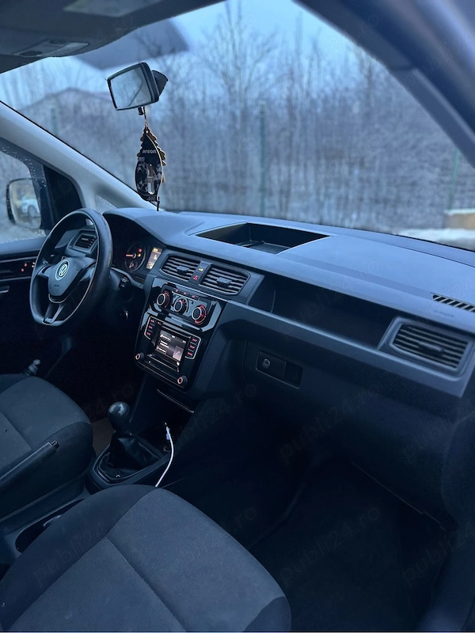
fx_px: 439
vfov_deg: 71.6
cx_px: 238
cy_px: 316
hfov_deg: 56.8
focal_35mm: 24
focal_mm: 6.86
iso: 800
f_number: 1.78
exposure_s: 1/33
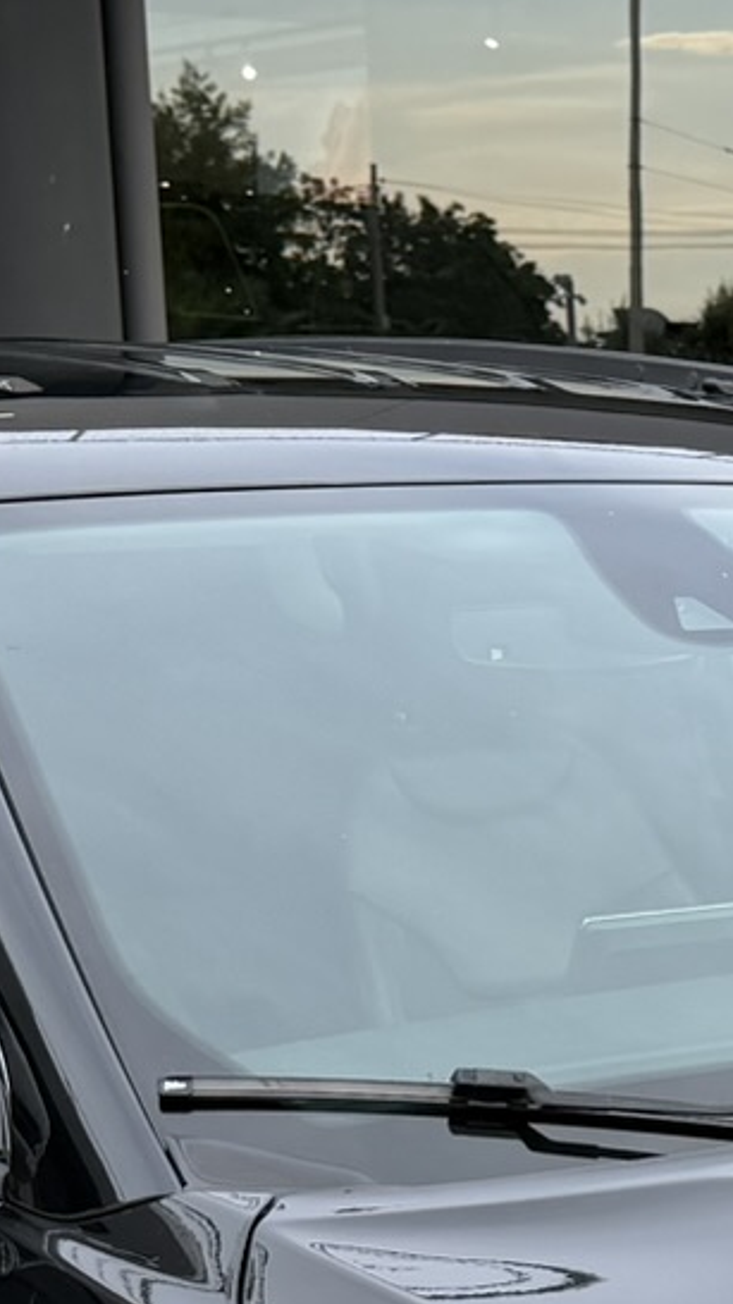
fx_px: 3387
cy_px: 1560
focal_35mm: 98
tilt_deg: -19.5
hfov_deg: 11.9
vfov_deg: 20.4
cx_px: 1003
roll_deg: -0.7
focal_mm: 6.76
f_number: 1.78
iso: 80
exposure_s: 1/931
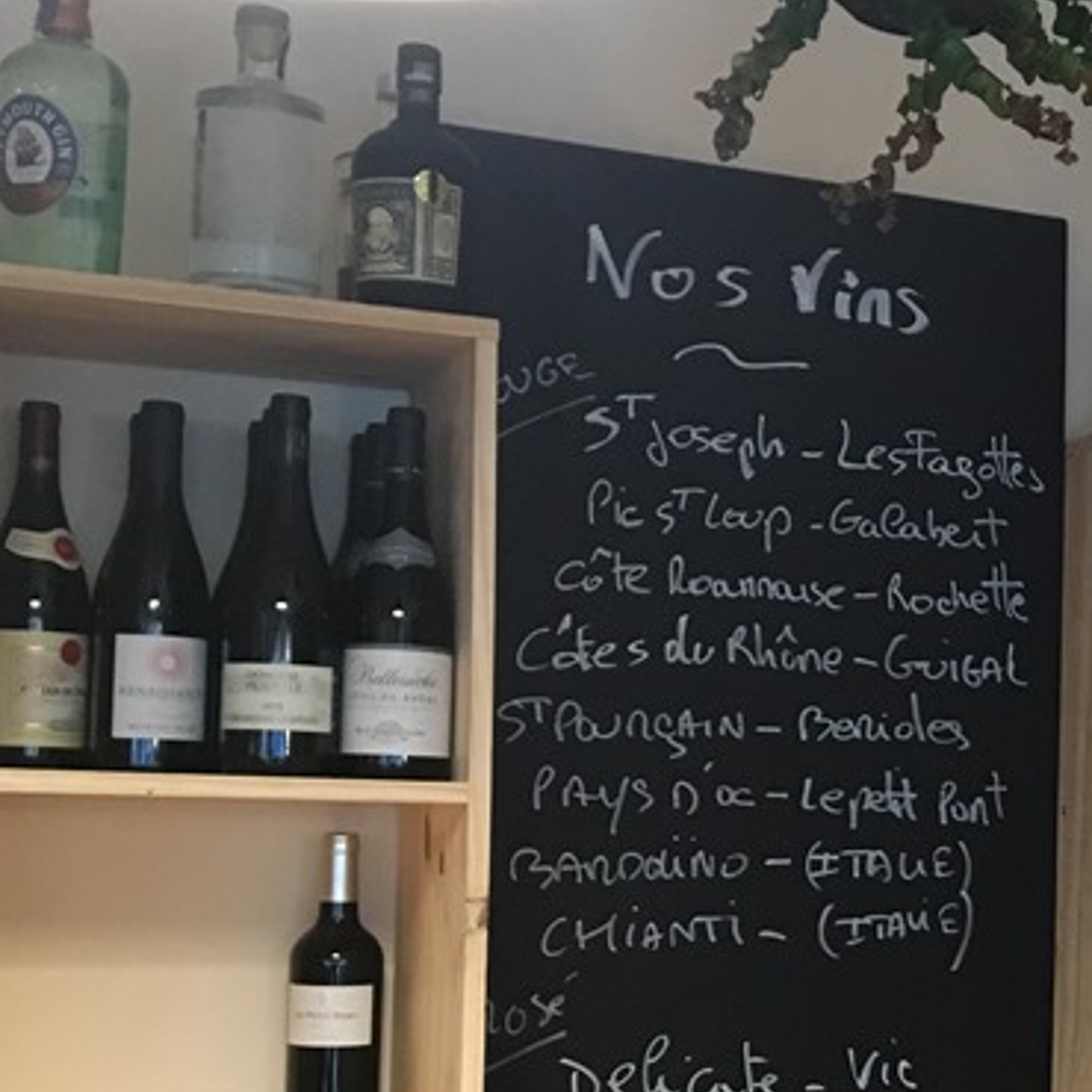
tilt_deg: +1.6
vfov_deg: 24.1
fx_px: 2534
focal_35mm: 71
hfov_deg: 22.0
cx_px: 1390
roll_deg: -1.1
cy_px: 767
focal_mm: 4.15
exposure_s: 1/25
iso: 200
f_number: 2.2
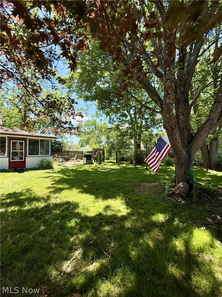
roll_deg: +0.5
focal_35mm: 14
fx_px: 120
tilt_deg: +2.9
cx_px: 111
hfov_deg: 85.7
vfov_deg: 102.1
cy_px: 148
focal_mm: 2.22
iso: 64
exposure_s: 1/545
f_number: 2.2
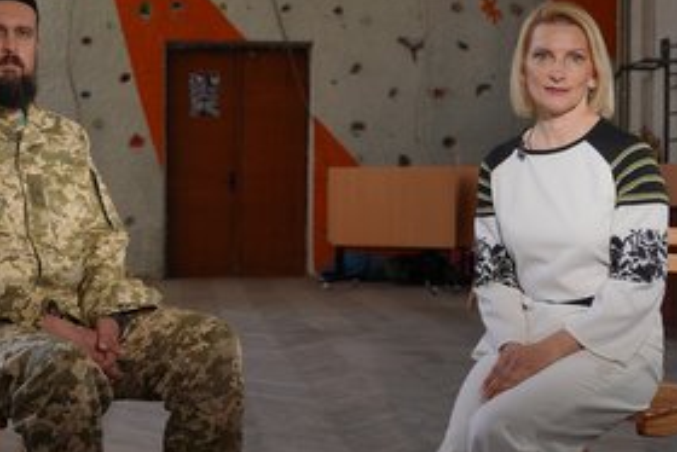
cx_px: 324
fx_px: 1129
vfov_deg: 22.6
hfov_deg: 33.4
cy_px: 255
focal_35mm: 60
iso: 125
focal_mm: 28
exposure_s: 1/160
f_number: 2.8
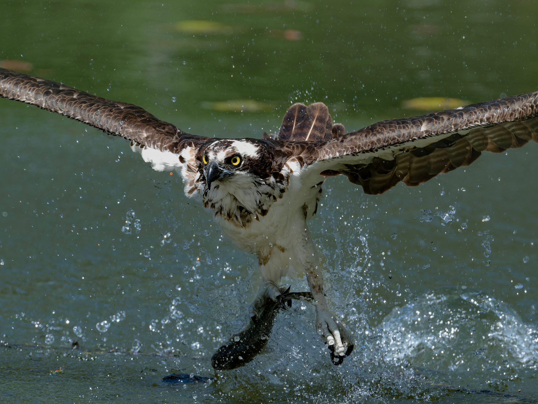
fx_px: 11362
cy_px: 202
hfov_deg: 2.7
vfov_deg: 2.0
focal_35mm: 731
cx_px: 257
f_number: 8
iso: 800
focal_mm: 450
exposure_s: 1/2500
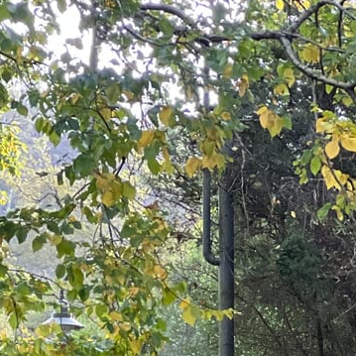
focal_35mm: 284
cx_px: 71
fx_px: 3304
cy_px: 529
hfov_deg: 6.2
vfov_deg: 6.1
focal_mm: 9
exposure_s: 1/121
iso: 250
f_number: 2.8
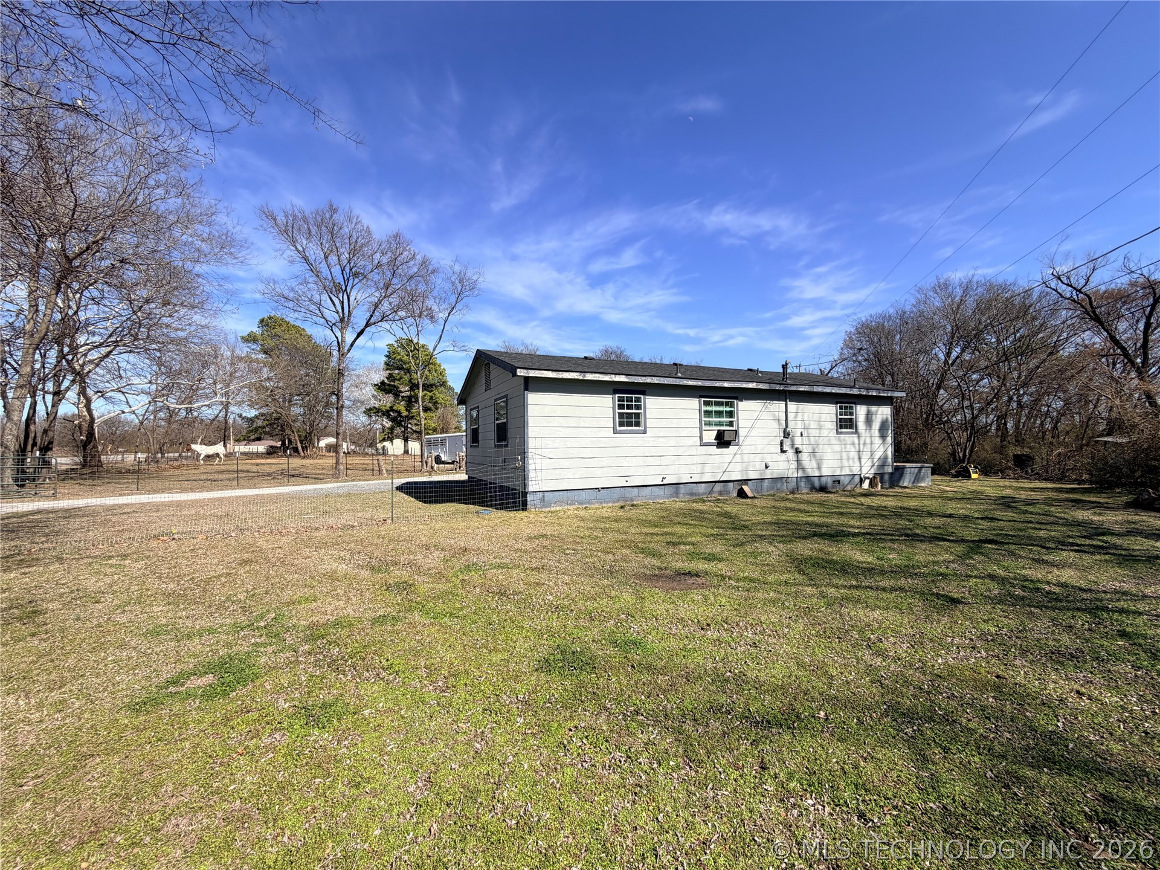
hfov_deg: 102.1
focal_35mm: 14
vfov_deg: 85.7
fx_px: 469
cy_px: 435
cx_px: 580
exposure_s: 1/770
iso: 20
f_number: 2.2
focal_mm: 2.22
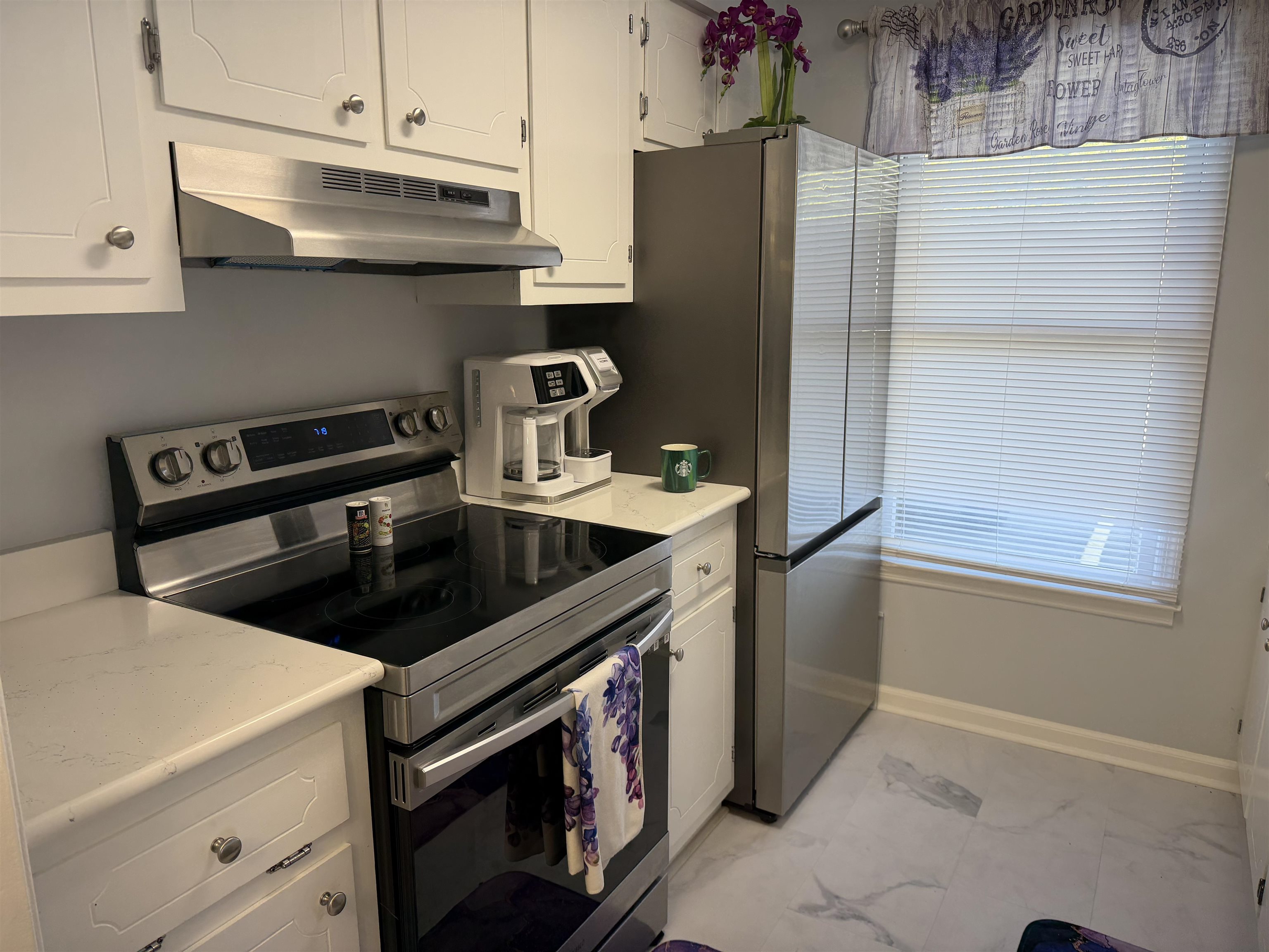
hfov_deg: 71.6
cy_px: 476
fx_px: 880
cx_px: 634
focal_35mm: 24
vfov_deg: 56.8
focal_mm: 6.76
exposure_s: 1/121
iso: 125
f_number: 1.78
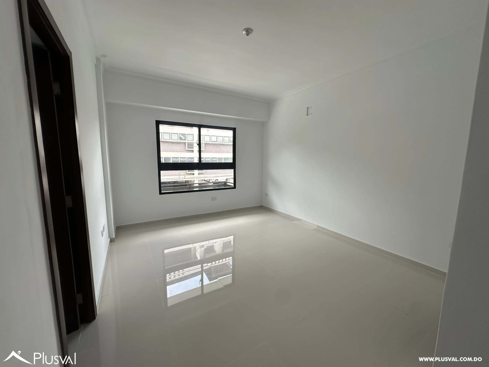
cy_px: 184
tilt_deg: -7.3
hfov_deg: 102.1
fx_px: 198
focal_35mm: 14
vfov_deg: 85.7
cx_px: 244
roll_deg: +0.2
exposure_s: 1/161
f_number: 2.2
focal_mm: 2.22
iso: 40
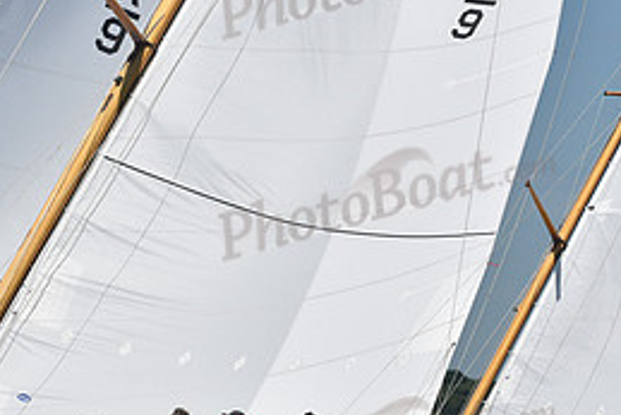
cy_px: 356
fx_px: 7732
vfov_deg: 3.1
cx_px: 96
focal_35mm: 448
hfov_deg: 4.6
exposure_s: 1/1600
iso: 250
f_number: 7.1
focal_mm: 200
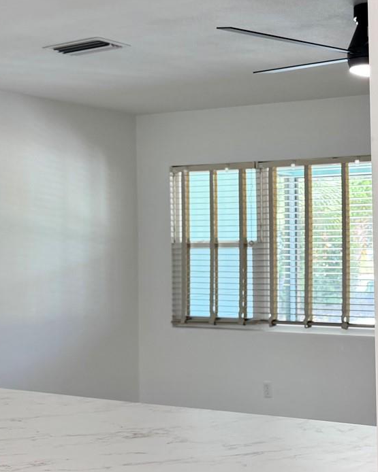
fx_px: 755
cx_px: 394
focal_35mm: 54
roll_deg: +0.3
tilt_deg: -1.3
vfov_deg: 34.7
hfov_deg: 26.3
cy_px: 232
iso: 125
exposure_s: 1/120
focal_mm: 6.76
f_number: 1.78
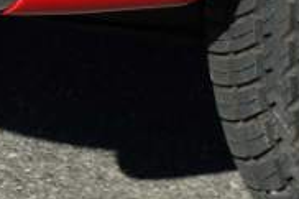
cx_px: -286
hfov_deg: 6.5
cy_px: -347
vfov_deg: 4.3
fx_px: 2572
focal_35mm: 310
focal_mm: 17.9
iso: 125
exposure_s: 1/800
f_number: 4.5
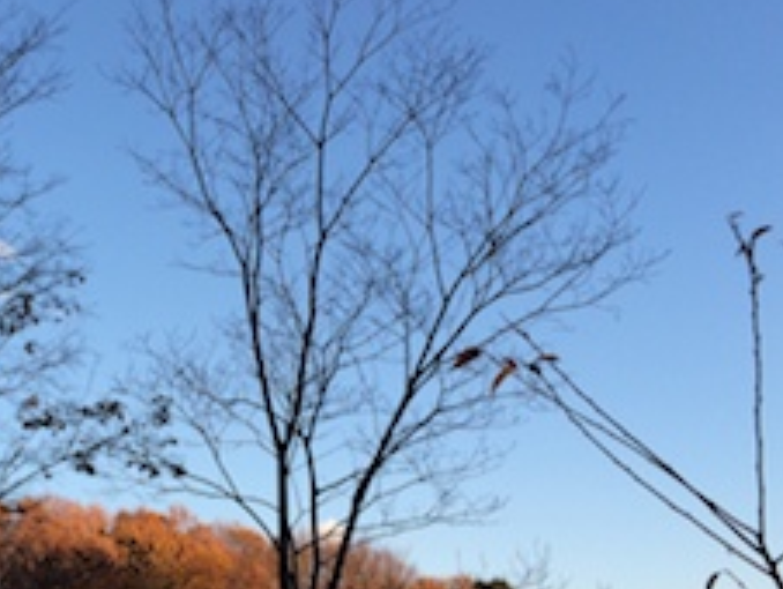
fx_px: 1200
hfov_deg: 34.7
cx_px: 128
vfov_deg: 27.6
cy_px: 277
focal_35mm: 53
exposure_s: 1/707
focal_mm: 4.12
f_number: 2.2
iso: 32
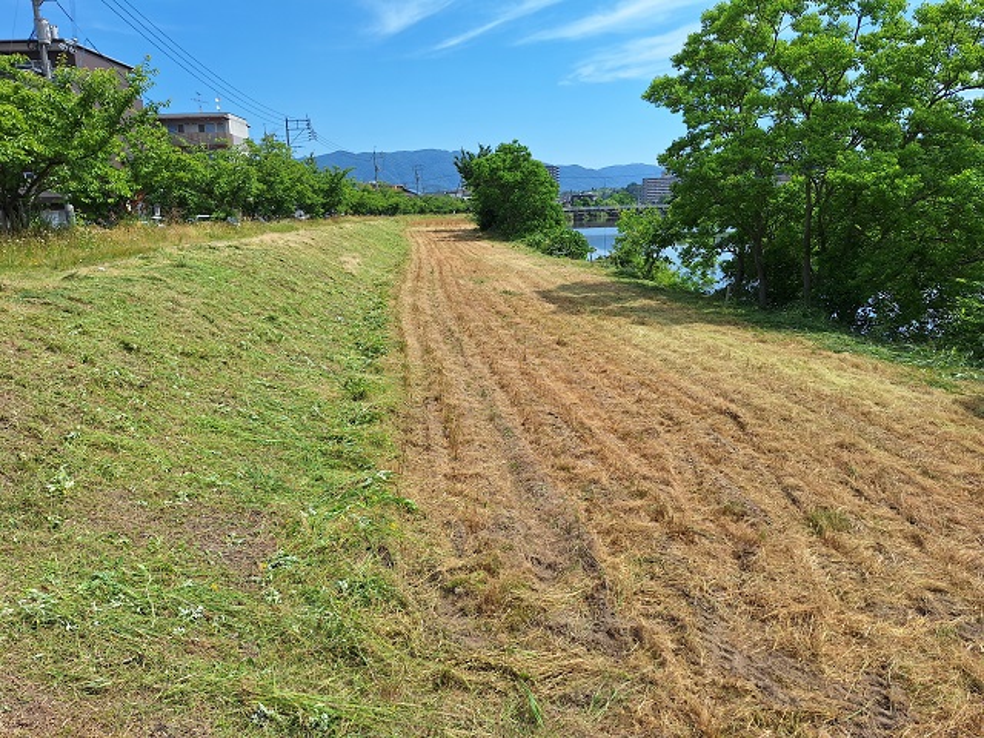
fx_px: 654
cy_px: 369
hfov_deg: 73.9
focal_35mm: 23
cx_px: 492
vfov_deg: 58.9
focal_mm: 5.54
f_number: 1.8
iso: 40
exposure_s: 1/2695
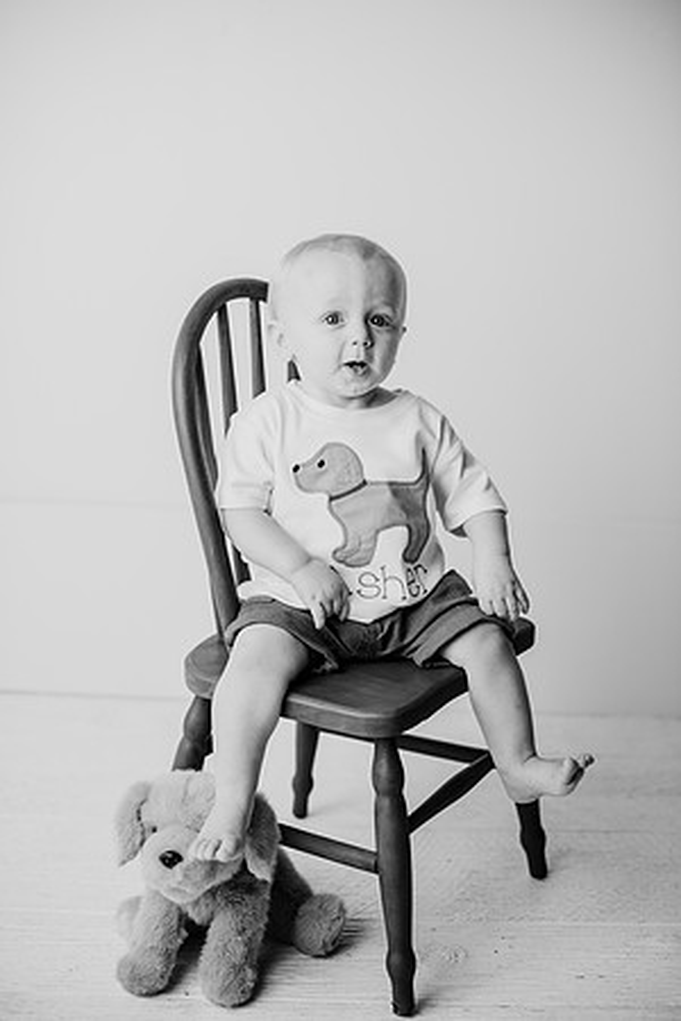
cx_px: 340
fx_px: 1419
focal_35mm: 50
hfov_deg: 27.0
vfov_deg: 39.6
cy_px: 510
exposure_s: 1/160
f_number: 2.5
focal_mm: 50
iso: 100
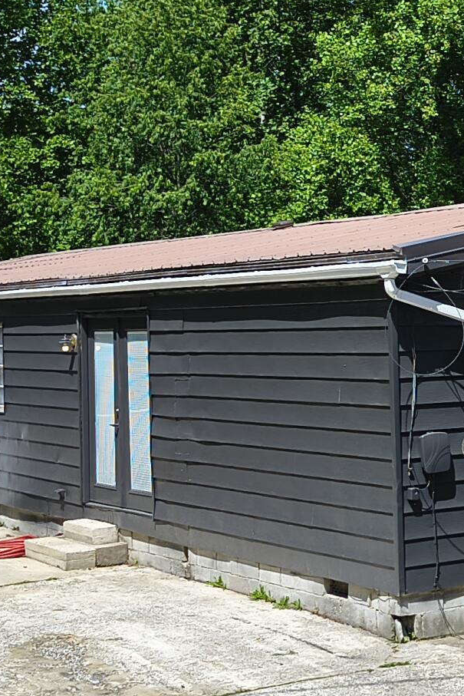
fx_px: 1662
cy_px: 332
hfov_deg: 15.3
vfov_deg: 23.6
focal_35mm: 86
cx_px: 552
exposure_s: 1/1157
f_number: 1.7
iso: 100
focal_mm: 4.68
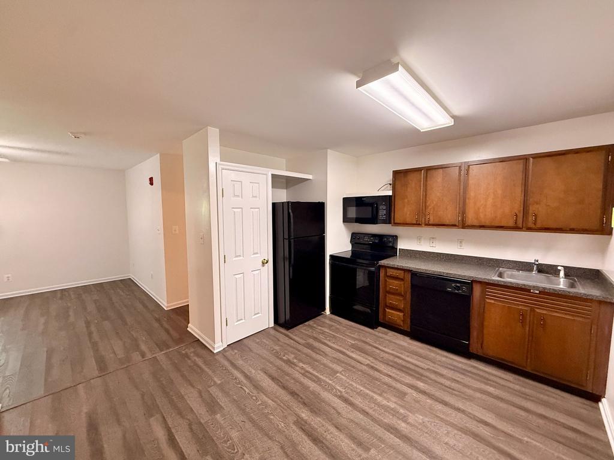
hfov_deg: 102.1
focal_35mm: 14
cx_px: 307
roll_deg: +0.3
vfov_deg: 85.7
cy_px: 230
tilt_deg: -3.3
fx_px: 248
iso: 500
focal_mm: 2.22
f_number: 2.2
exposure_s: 1/60
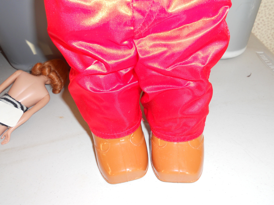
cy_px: 102
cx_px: 137
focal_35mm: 32
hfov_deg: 56.8
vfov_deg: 44.2
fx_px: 253
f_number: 3.5
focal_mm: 5.8
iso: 80
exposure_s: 1/25
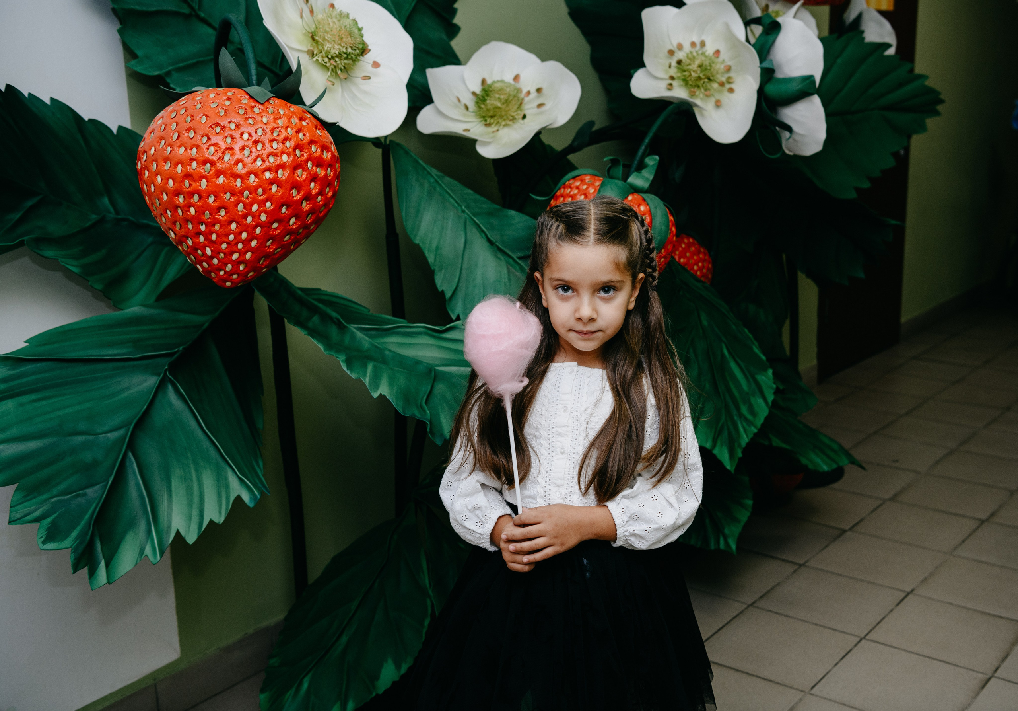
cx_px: 569
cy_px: 331
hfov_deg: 45.8
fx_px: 1202
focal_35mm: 42
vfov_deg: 32.9
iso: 320
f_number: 4
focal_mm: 38
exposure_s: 1/160
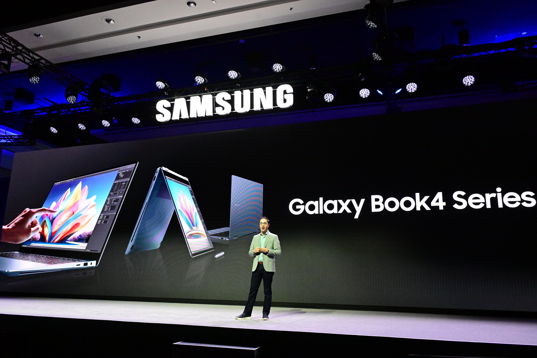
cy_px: 179
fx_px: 433
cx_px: 268
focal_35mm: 29
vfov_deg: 45.0
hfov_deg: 63.7
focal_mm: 29
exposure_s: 1/90
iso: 6400
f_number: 6.7
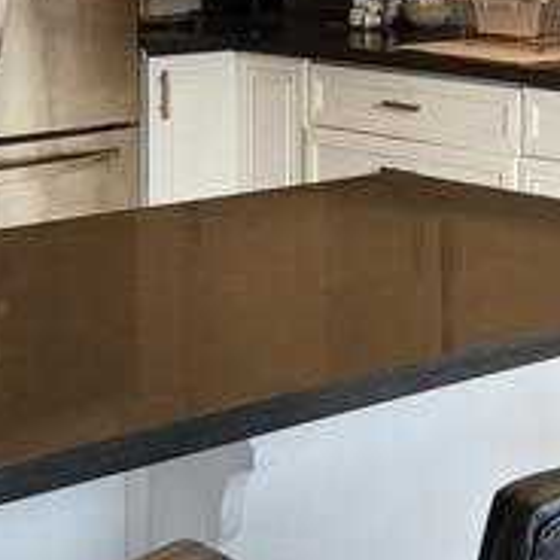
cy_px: 3
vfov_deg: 15.2
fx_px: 2068
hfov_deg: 15.2
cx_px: 514
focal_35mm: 113
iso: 32
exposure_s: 1/120
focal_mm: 5.4
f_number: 1.8
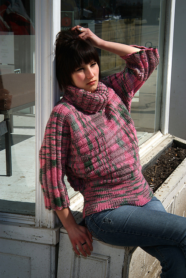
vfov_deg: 26.0
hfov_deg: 17.5
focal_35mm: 78
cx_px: 93
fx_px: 603
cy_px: 139
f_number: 16
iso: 100
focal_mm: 52
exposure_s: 1/125
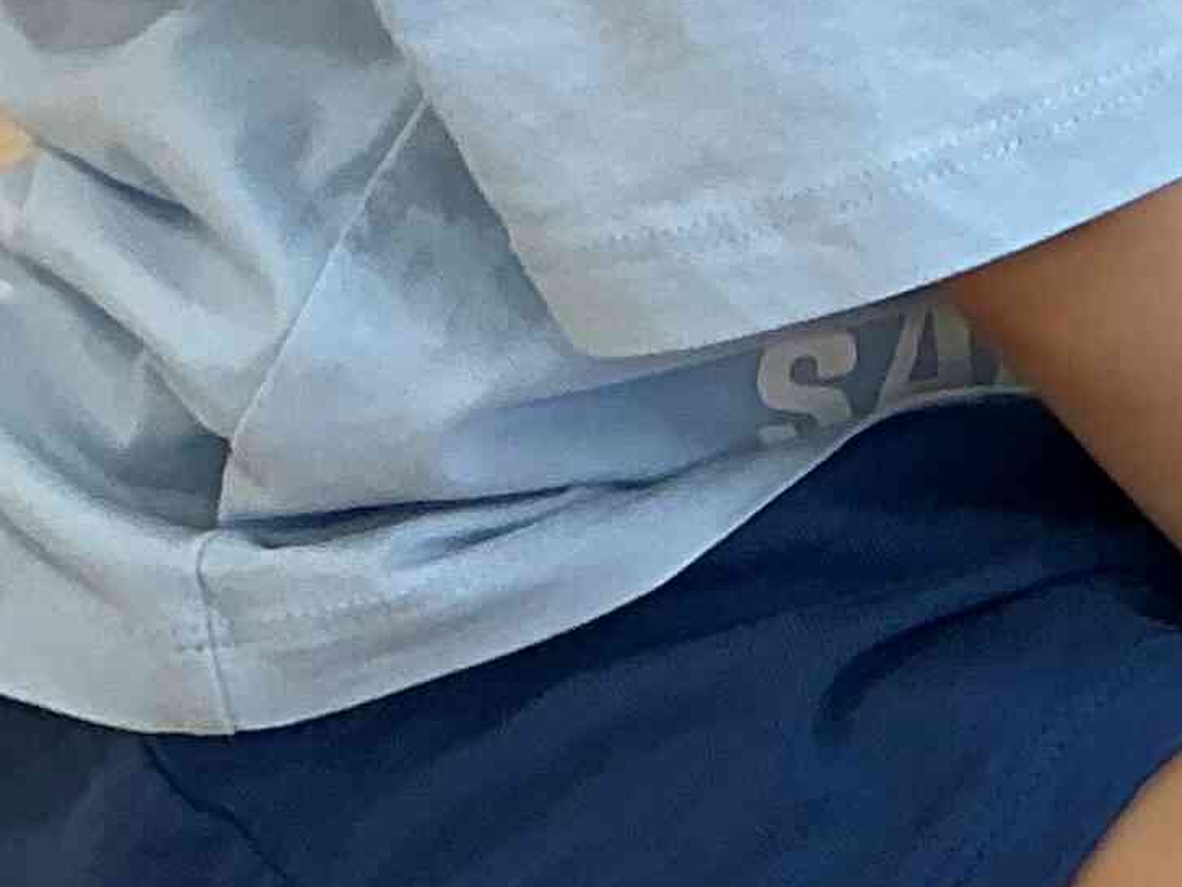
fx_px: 5499
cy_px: 57
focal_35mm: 161
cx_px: 3178
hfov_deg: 10.1
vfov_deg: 9.2
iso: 32
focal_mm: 3
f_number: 1.8
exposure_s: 1/120
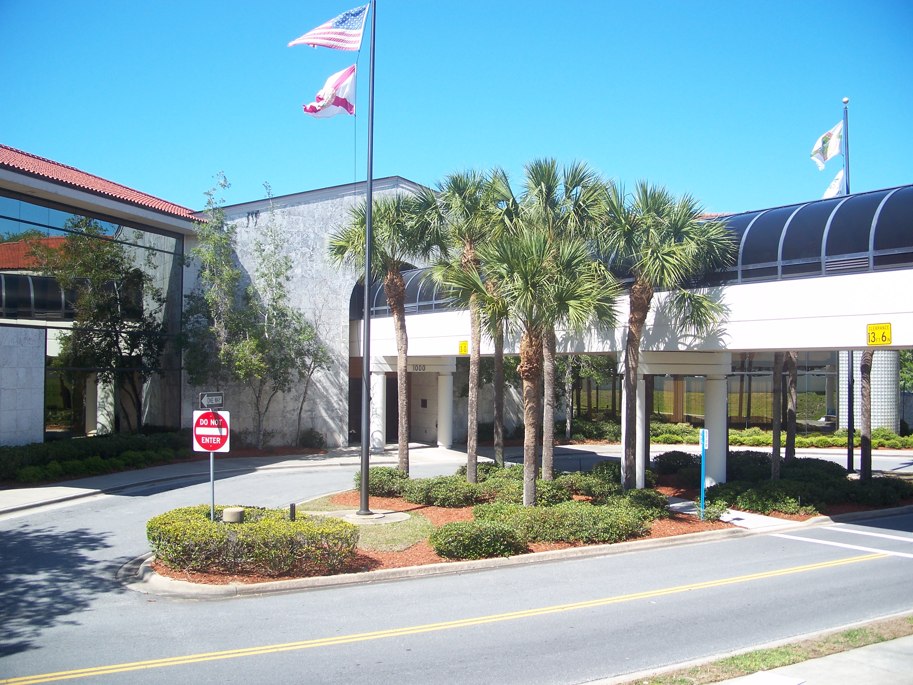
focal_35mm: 37
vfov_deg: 38.7
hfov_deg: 50.1
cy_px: 342
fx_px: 976
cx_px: 456
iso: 64
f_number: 2.8
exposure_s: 1/500
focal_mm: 7.8
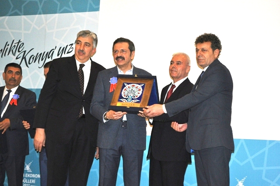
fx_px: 641
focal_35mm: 82
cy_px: 93
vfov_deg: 16.5
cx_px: 140
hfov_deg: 24.6
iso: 800
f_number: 4.5
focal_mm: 55
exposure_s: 1/60
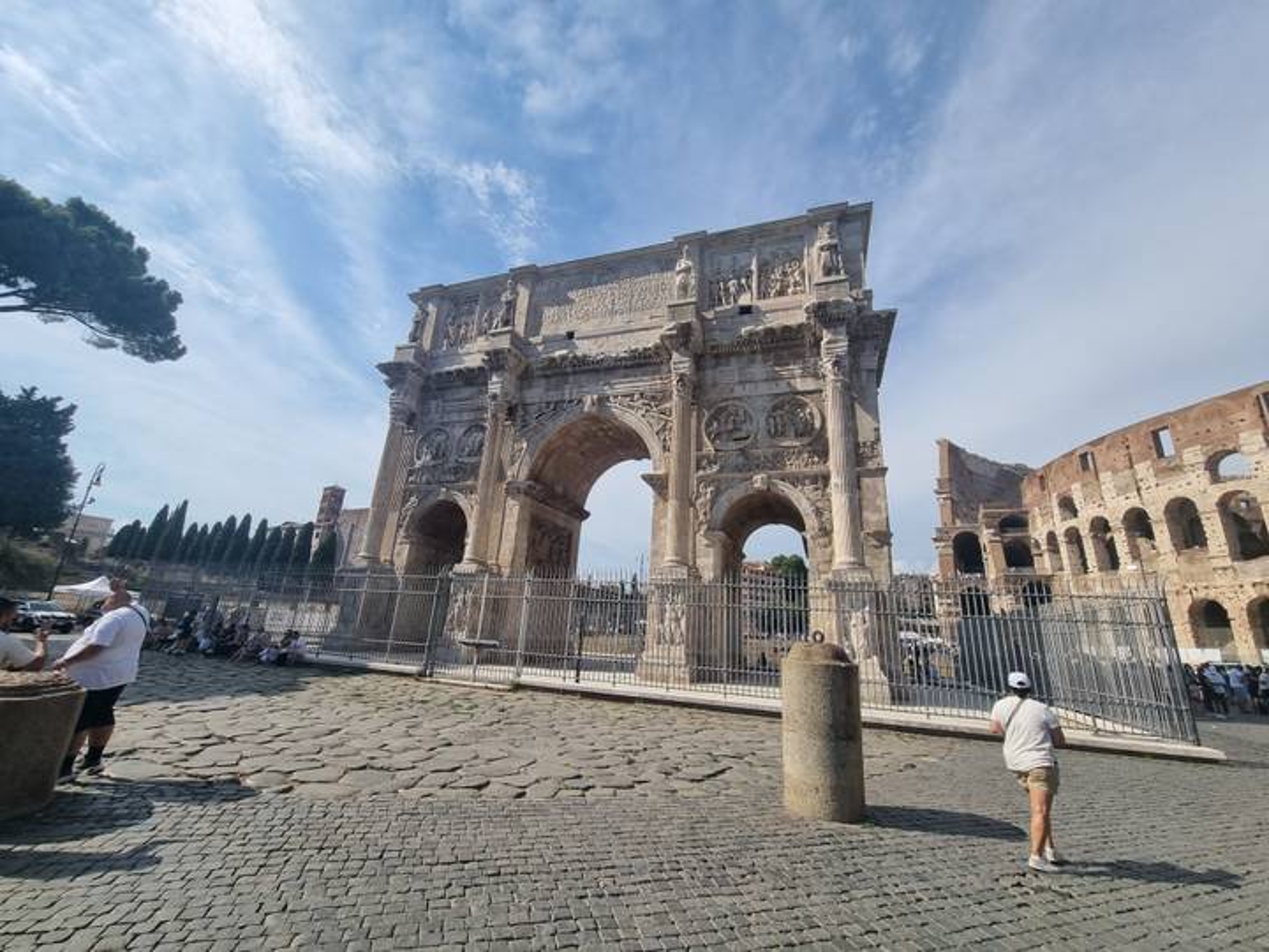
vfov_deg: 89.9
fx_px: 477
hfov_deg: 106.2
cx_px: 634
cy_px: 476
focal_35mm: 13
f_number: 2.2
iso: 50
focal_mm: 2.2
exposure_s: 1/2816
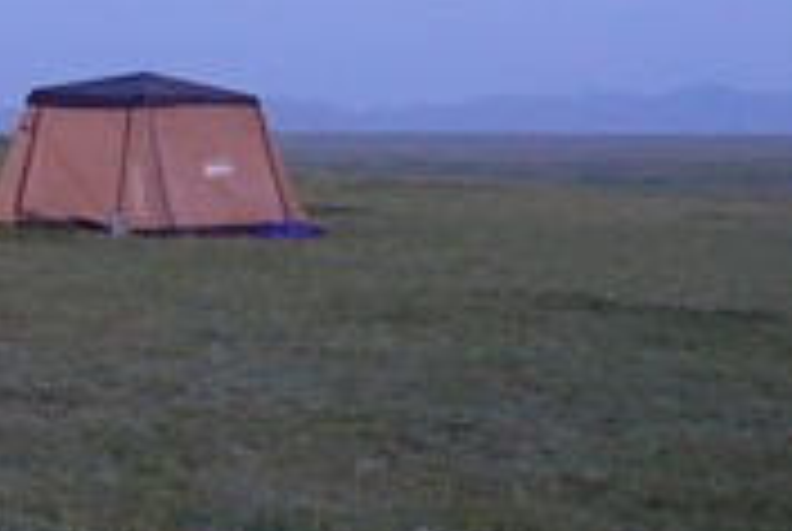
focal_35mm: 130
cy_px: 16
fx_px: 2865
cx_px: -860
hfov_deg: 13.3
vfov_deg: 10.5
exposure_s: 1/25
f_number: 2.5
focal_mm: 11.45
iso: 800
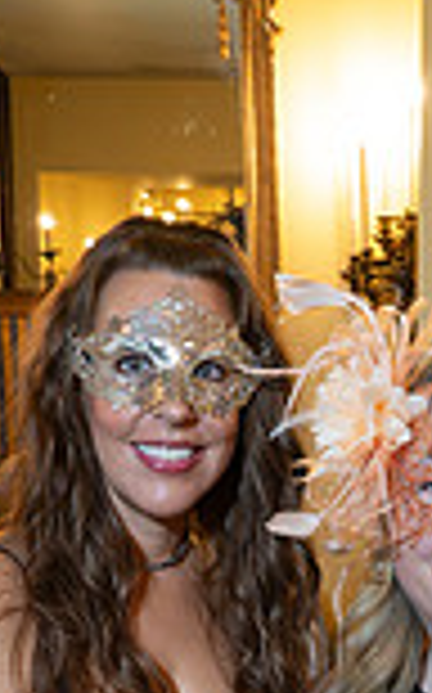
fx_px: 1736
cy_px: 803
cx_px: 338
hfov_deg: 14.1
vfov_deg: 21.2
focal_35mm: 92
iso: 2500
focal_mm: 24
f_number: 5
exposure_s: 1/80
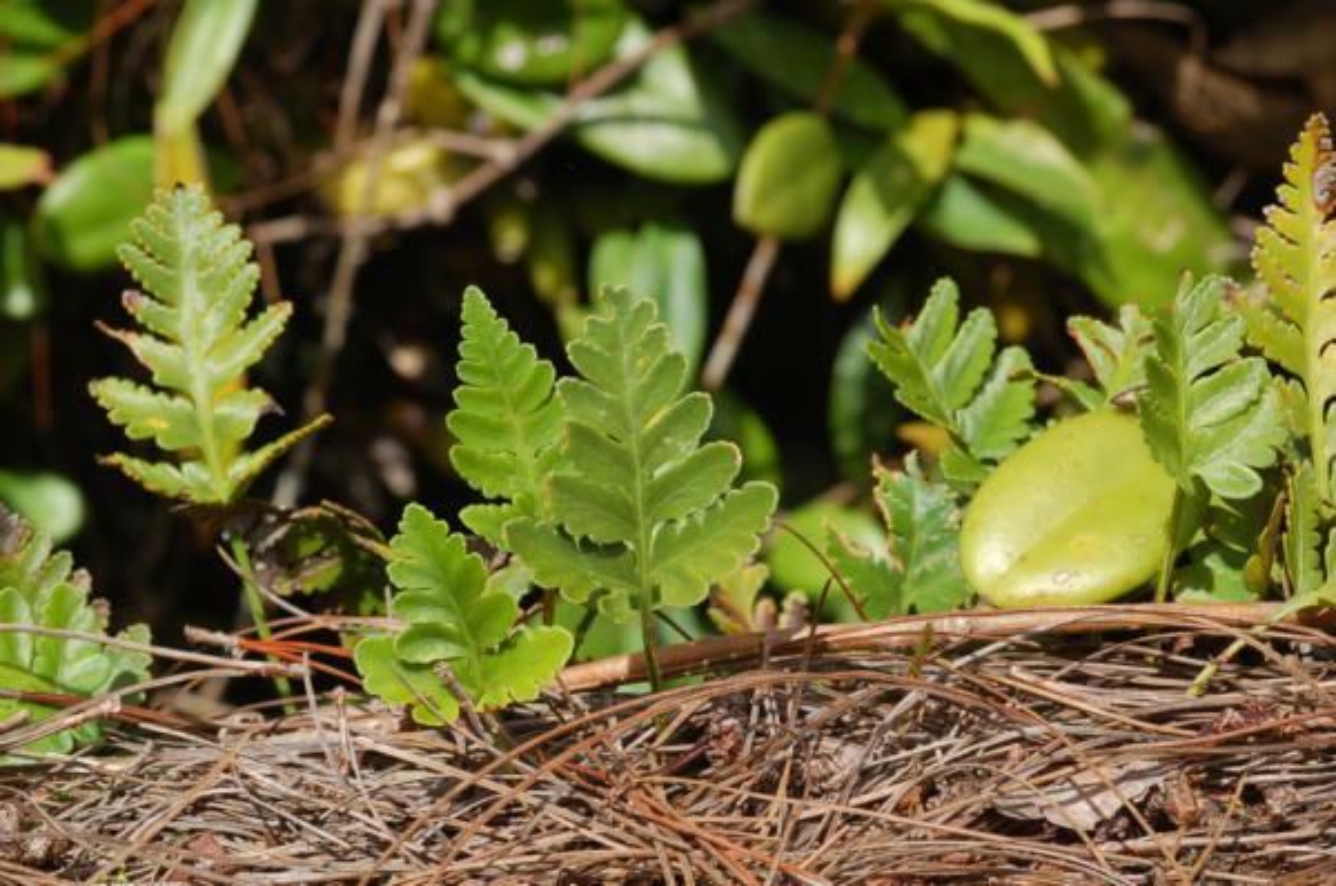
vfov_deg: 15.1
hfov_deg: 22.7
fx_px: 3335
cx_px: 668
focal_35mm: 90
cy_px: 443
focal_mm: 60
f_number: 18
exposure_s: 1/100
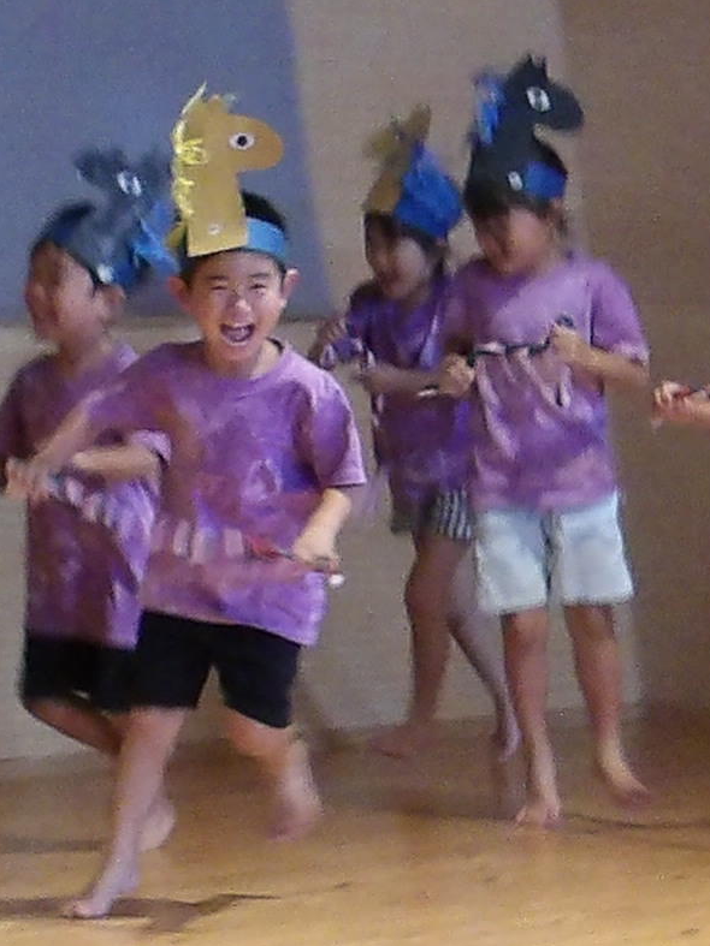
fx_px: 5444
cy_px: 902
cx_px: 613
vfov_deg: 9.9
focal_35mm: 199
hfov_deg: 7.4
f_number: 3.3
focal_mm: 6.1
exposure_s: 1/60
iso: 763
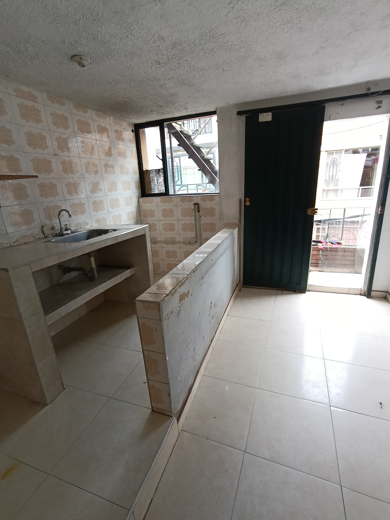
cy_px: 260
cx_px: 195
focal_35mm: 16
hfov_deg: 78.1
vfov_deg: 94.5
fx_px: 240
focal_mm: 1.68
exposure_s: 1/99.9
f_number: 2.2
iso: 100
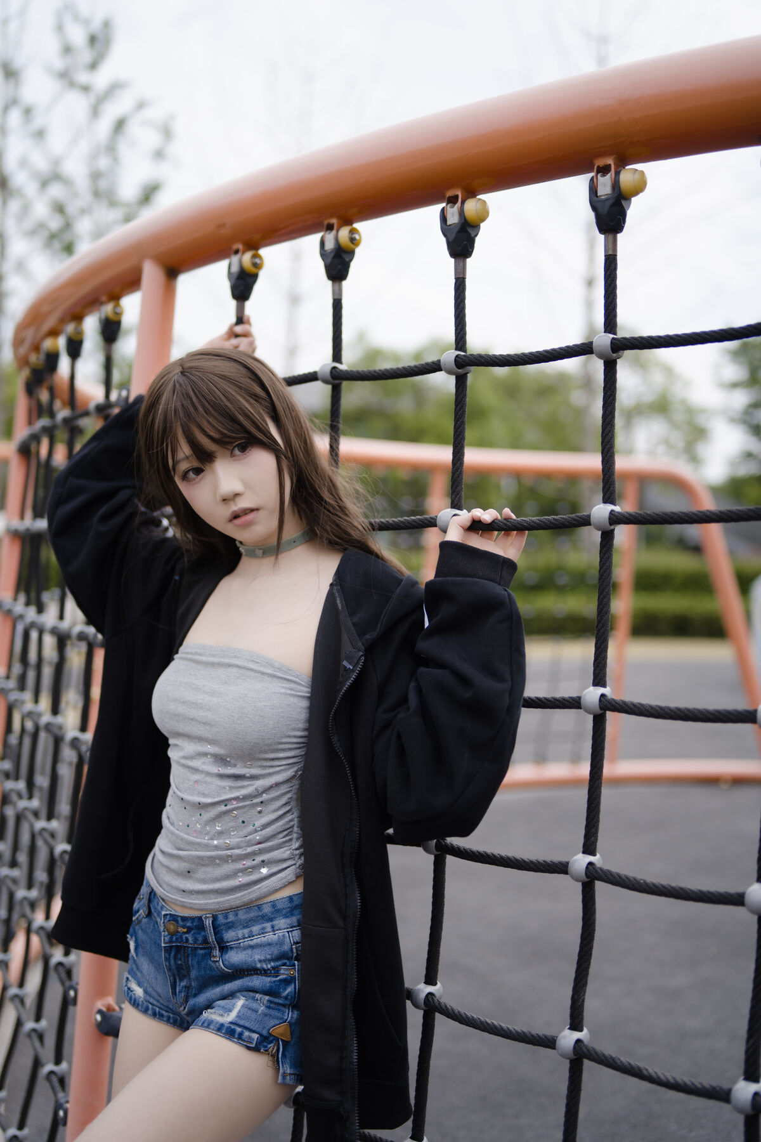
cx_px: 380
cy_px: 571
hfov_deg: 37.9
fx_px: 1110
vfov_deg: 54.4
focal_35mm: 35
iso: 100
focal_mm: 35
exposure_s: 1/2500
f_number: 1.8
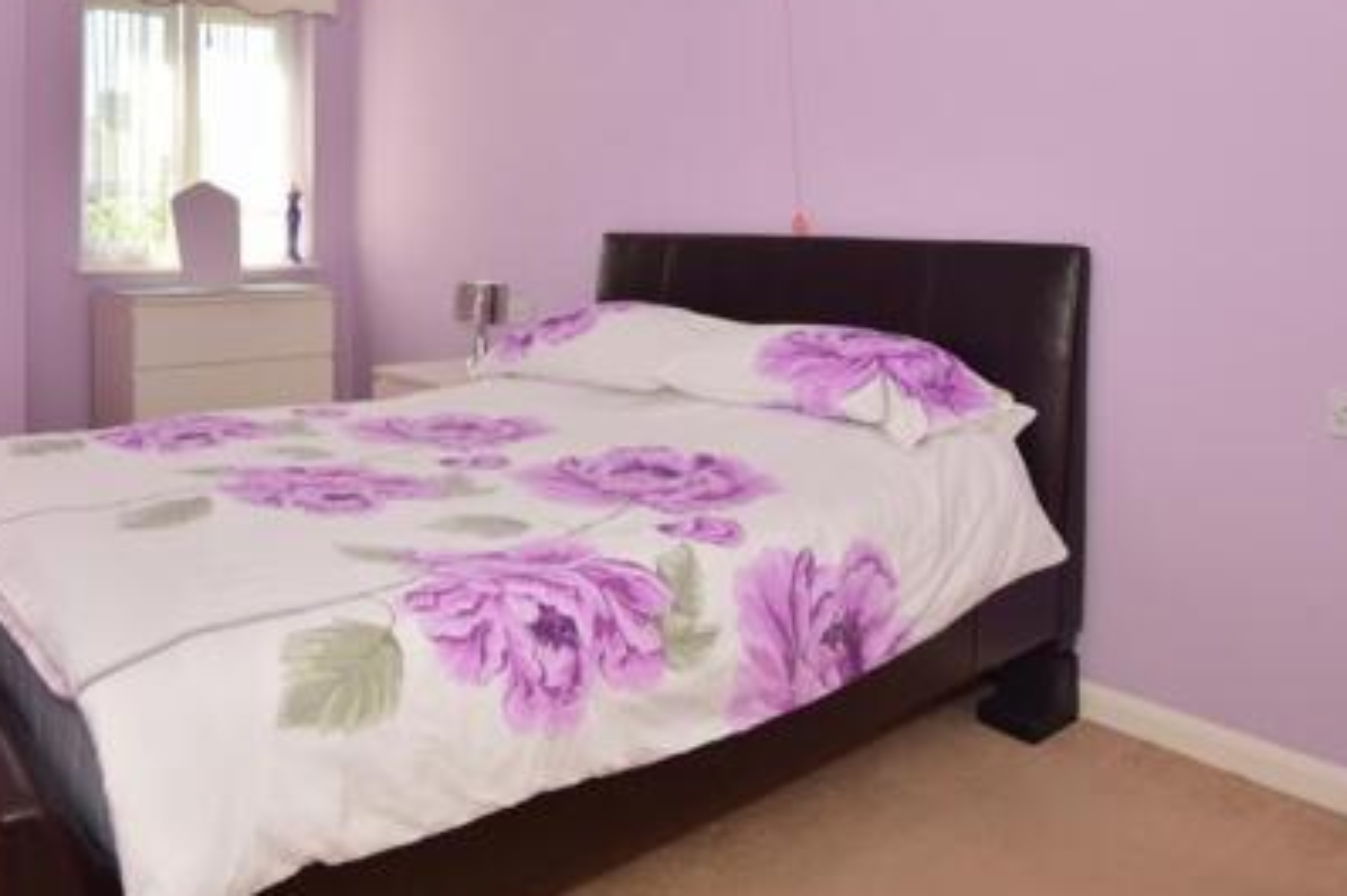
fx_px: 1063
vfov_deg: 44.0
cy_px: 208
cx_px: 440
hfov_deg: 63.0
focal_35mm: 28
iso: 400
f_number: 7.1
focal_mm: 11.5
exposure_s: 1/200
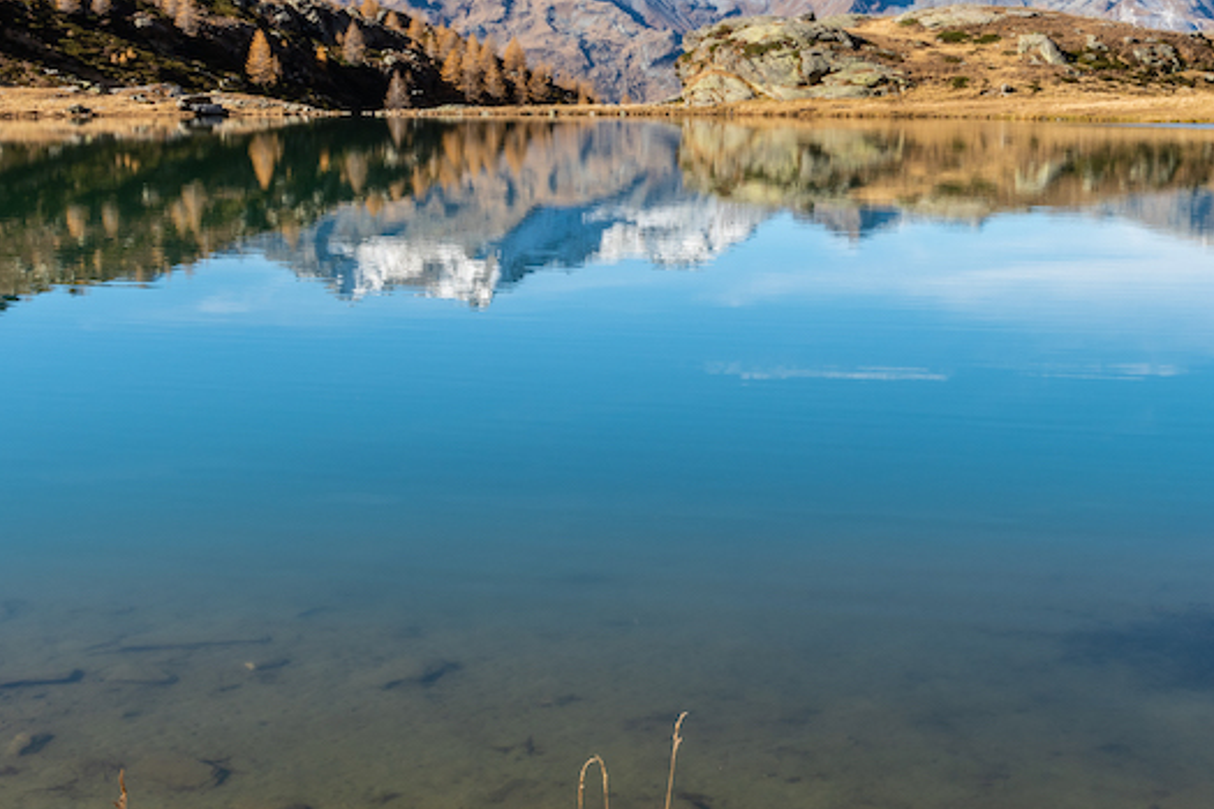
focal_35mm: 61
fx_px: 2057
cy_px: 413
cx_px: 717
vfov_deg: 22.3
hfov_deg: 32.8
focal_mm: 32
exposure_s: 1/50
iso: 100
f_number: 22
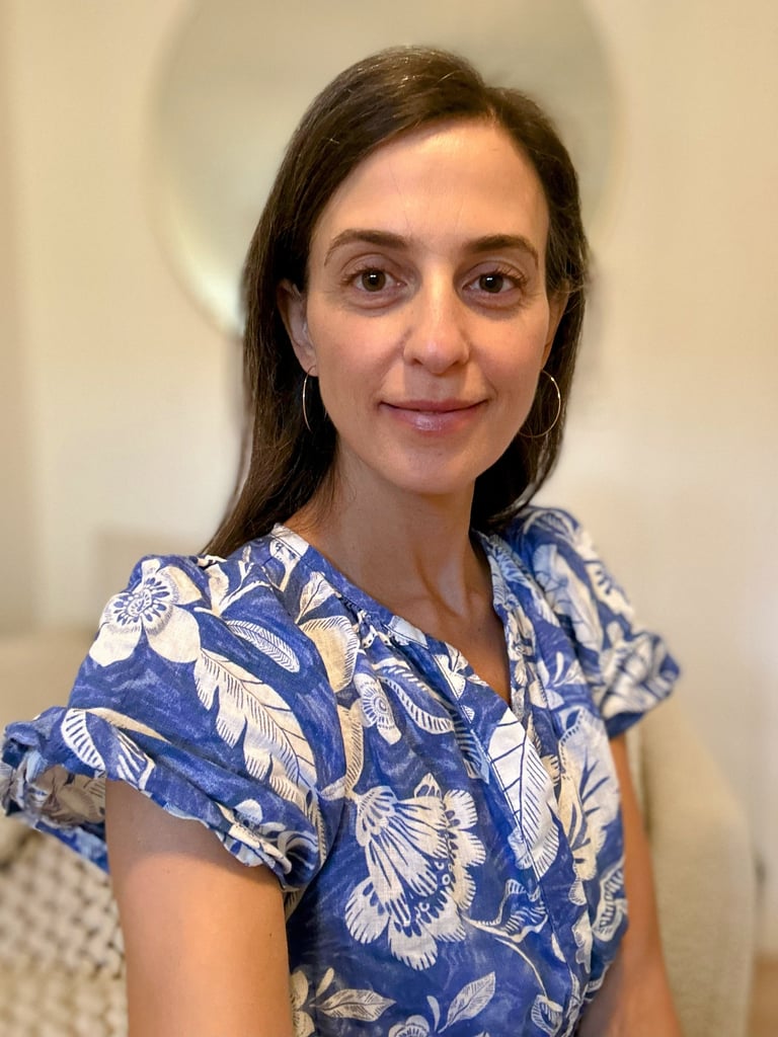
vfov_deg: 60.0
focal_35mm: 30
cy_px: 518
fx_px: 899
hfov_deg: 46.8
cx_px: 389
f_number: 1.9
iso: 320
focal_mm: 2.69
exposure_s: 1/30
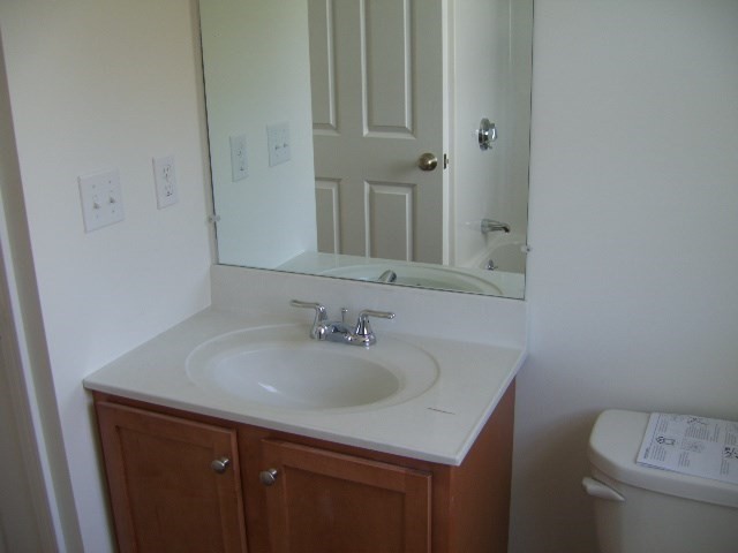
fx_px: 810
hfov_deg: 49.0
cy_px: 276
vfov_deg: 37.7
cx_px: 369
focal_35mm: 38
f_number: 2.8
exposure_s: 1/50
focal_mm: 7.8
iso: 50
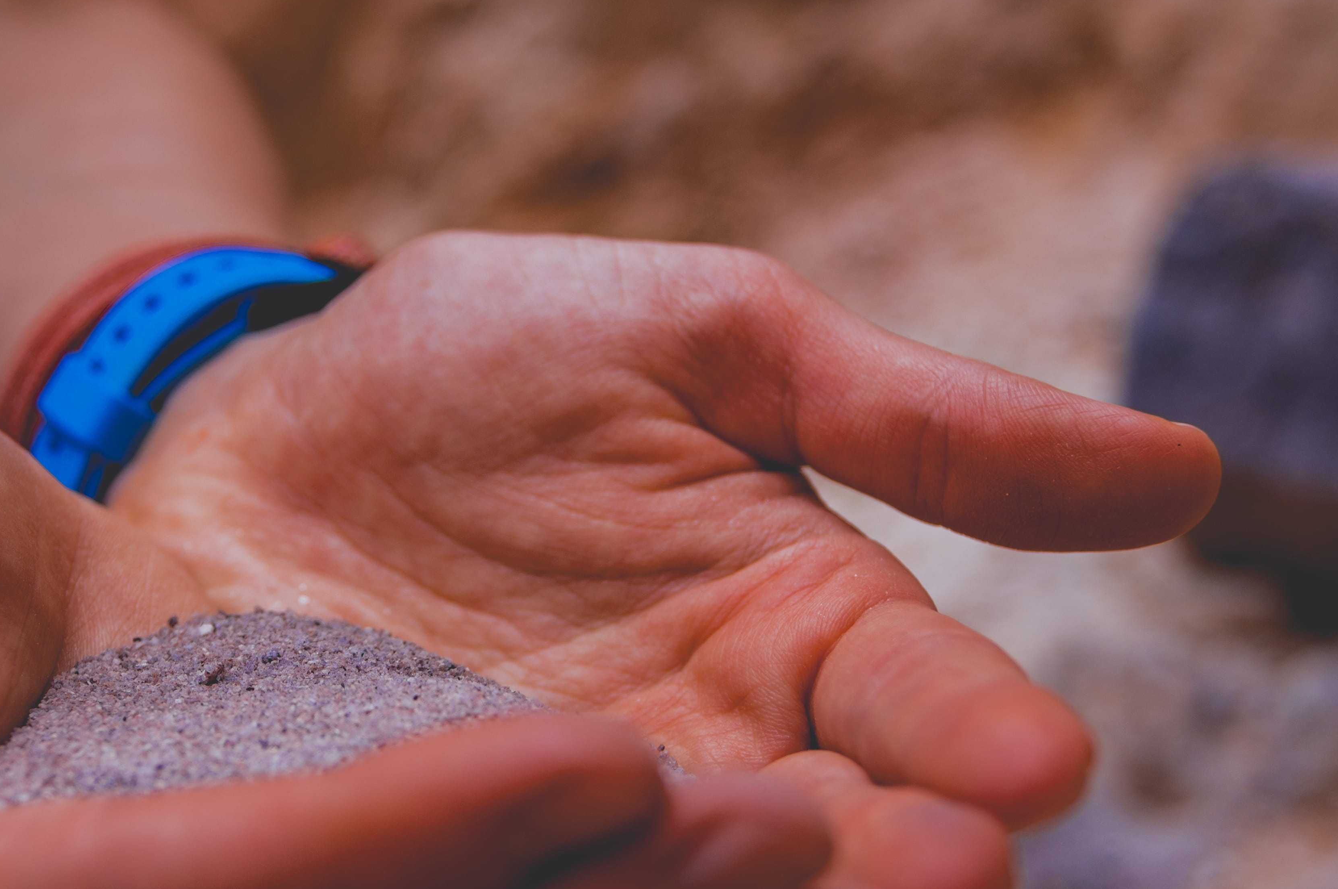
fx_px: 2886
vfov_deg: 17.4
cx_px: 393
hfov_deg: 25.9
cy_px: 654
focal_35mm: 78
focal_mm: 35
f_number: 5
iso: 100
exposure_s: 1/320
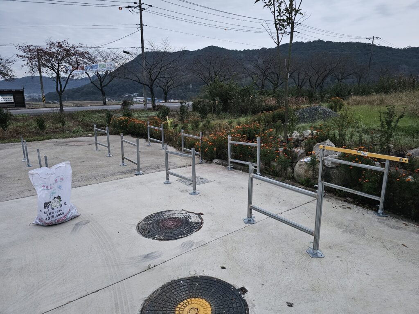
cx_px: 210
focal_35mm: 23
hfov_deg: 73.9
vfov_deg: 58.9
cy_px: 157
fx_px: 278
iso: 800
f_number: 1.7
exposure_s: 1/60
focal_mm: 6.3
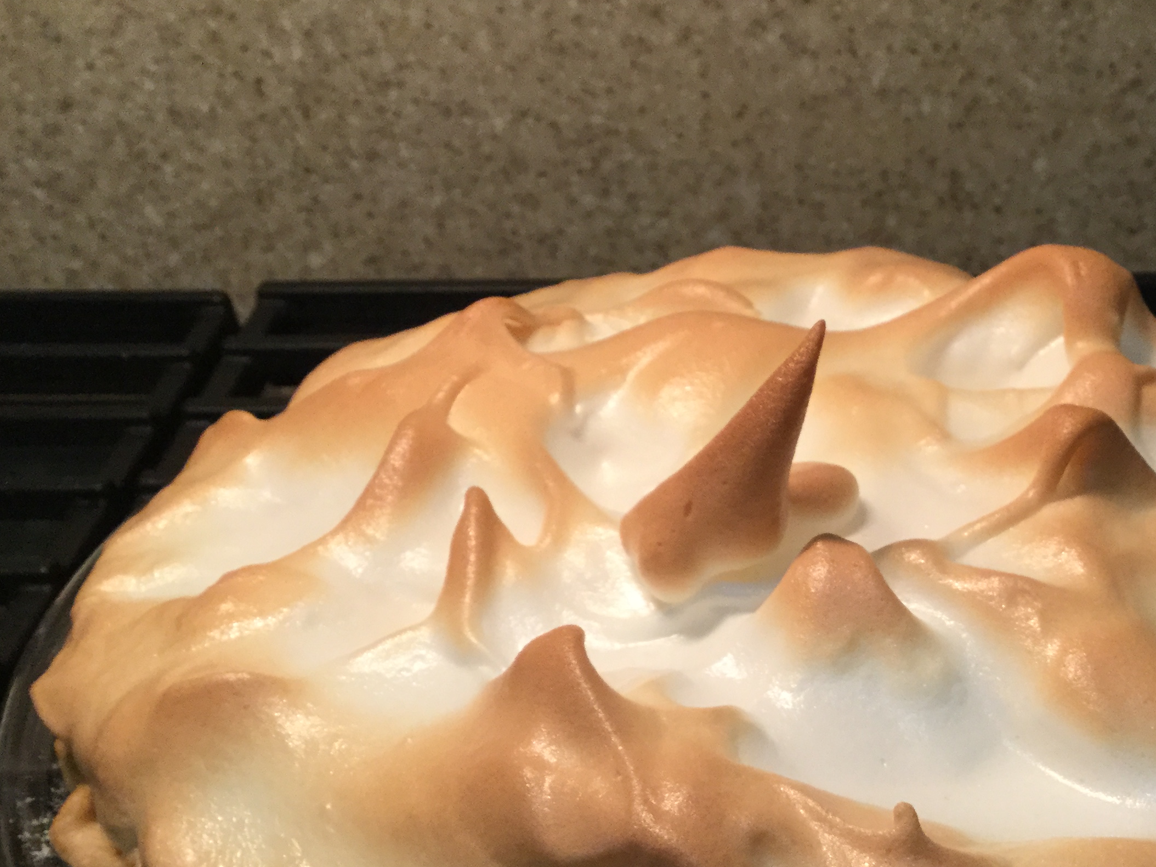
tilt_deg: -37.3
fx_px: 1603
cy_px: 628
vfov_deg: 29.9
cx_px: 824
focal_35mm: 48
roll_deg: -2.1
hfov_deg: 38.9
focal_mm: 3.3
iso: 100
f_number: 2.4
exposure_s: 1/30
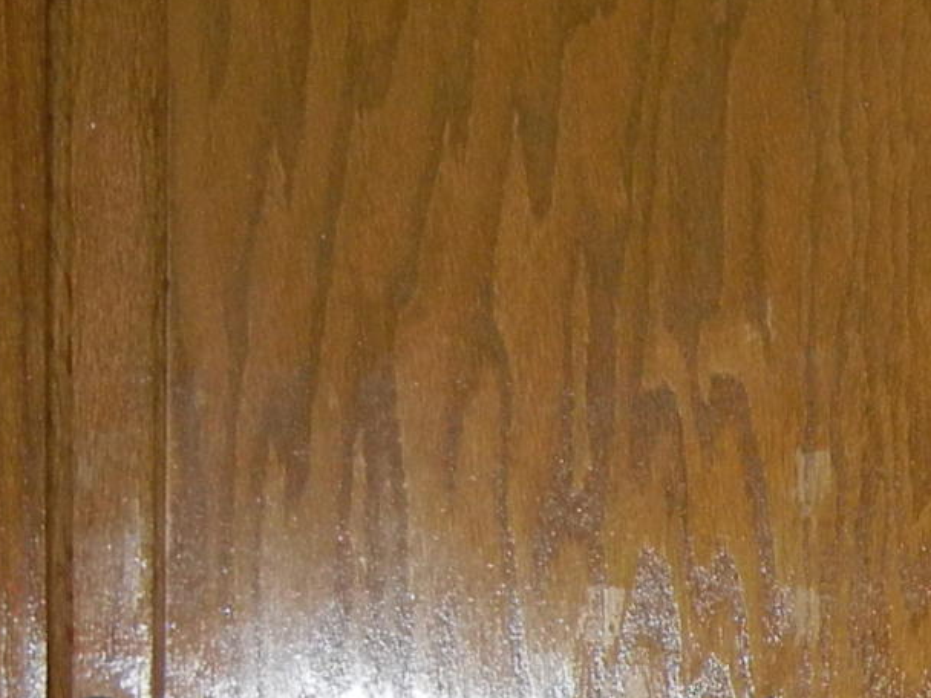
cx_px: 1758
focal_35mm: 148
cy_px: 1113
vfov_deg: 9.7
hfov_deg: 12.1
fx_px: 3980
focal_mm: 5.4
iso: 200
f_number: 3.5
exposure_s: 1/30
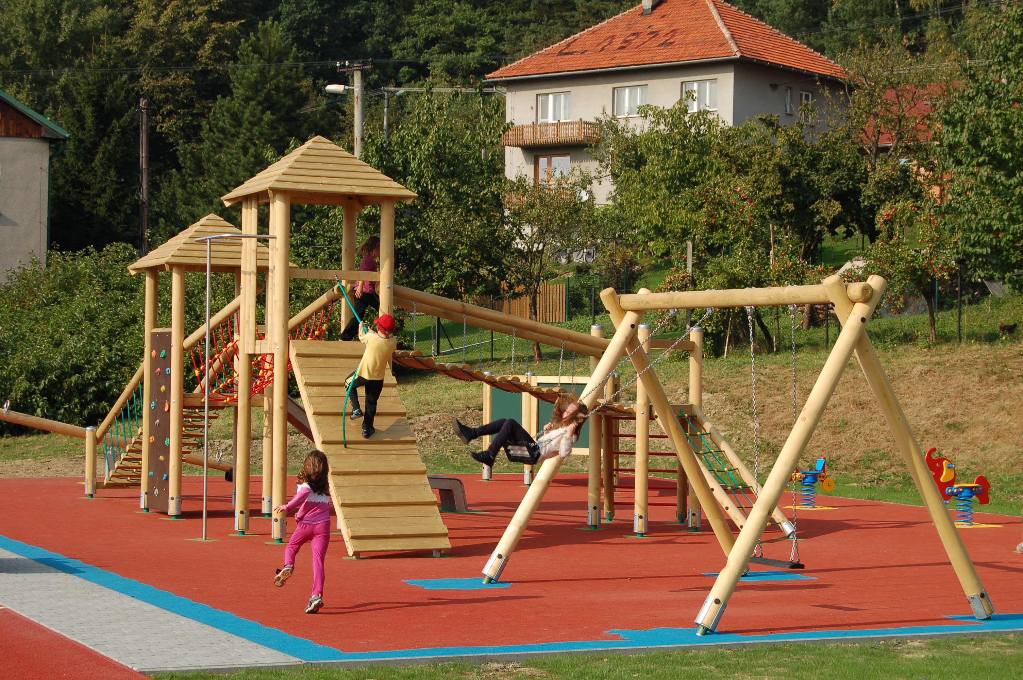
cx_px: 512
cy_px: 340
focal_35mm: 75
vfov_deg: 18.1
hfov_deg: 27.0
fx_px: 2129
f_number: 9
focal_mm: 50
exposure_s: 1/320
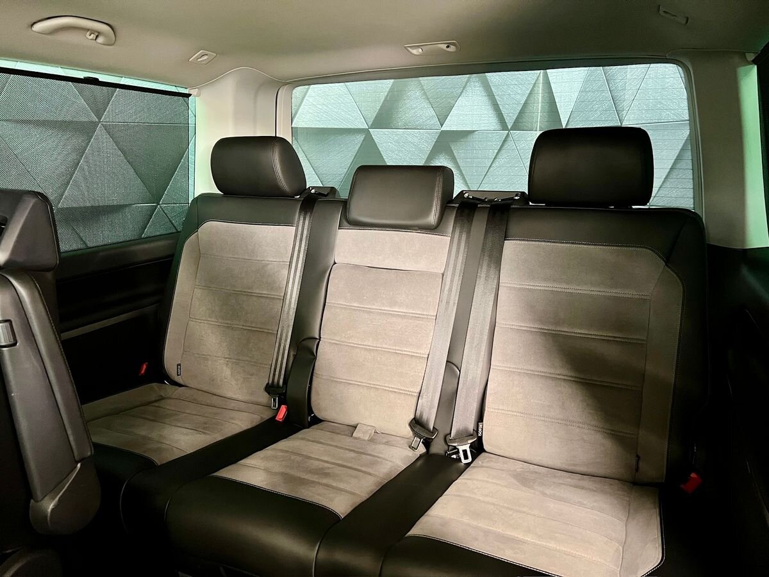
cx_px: 384
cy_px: 288
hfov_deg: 67.3
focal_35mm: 26
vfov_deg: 53.1
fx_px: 578
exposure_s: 1/20
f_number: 1.5
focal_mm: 5.7
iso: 1000
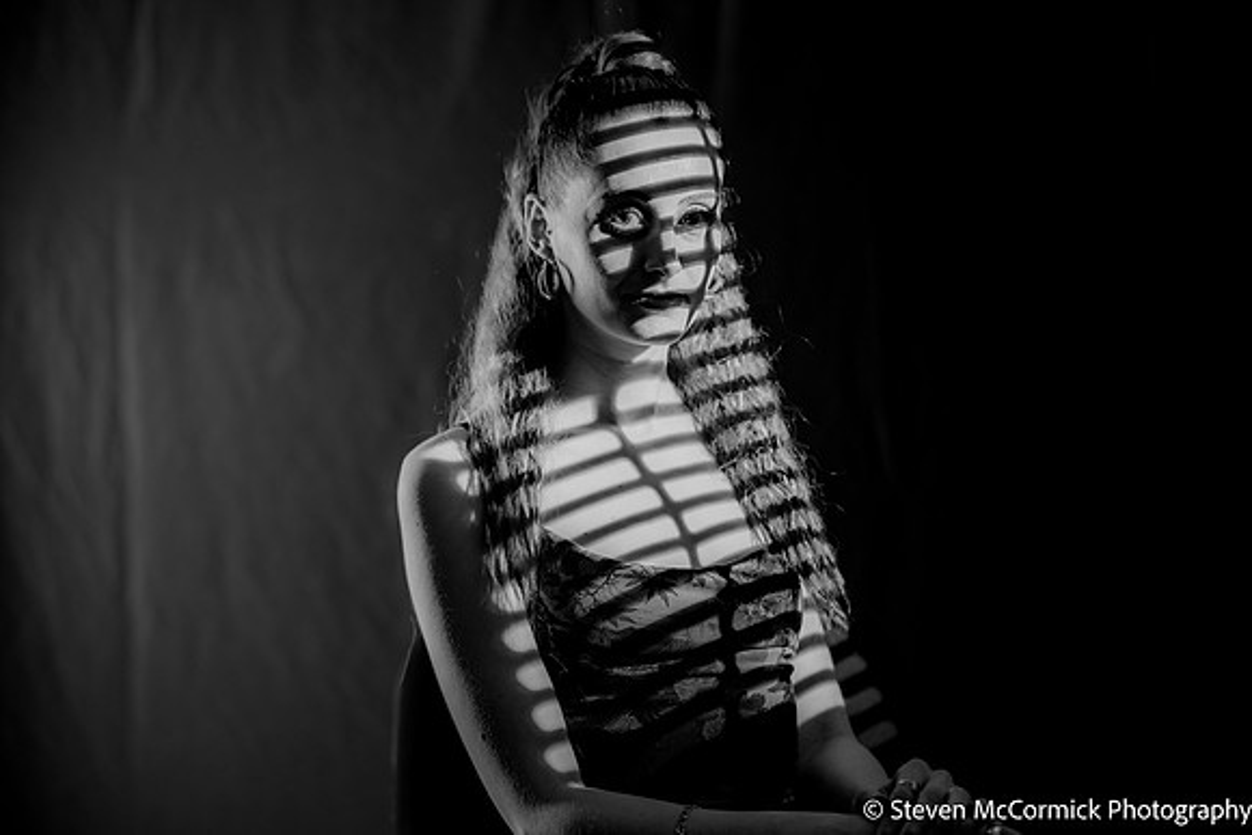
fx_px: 2957
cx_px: 626
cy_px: 418
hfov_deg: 23.9
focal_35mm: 85
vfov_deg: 16.1
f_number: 2
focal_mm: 85
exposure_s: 1/100
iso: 100
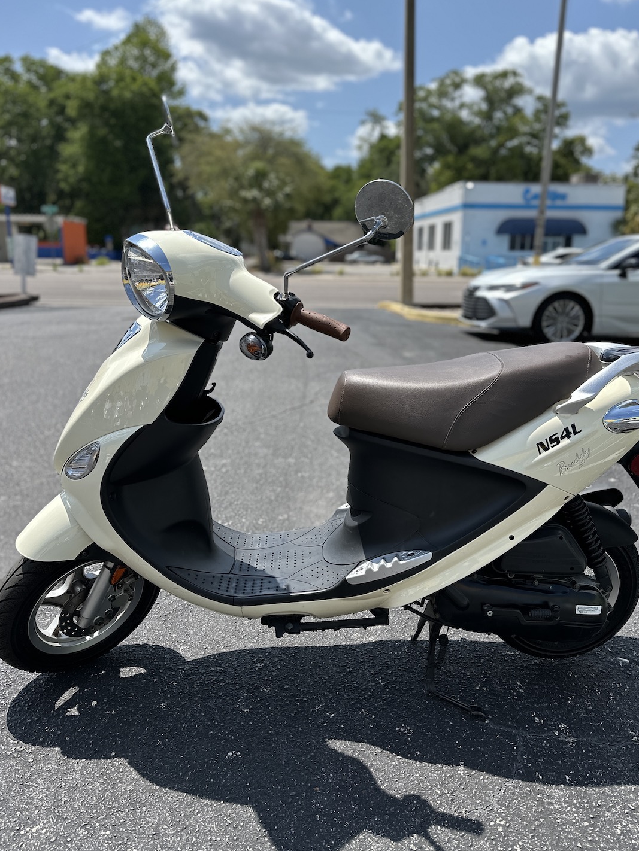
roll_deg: -0.7
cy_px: 410
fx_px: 664
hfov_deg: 51.3
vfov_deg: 65.3
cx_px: 354
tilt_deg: -11.0
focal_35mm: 27
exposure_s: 1/4545
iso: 80
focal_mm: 6.86
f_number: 1.78
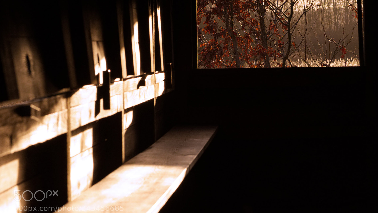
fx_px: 1303
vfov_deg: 9.3
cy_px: 100
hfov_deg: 16.5
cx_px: 190
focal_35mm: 130
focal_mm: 82
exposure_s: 1/640
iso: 1250
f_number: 11
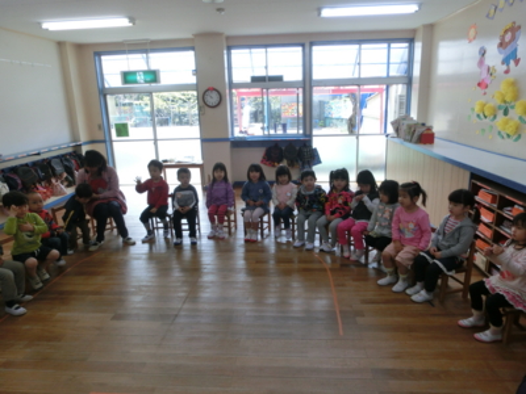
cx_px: 263
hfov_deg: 71.6
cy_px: 197
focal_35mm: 24
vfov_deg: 56.8
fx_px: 365
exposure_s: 1/125
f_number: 3
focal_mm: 4.24
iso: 80
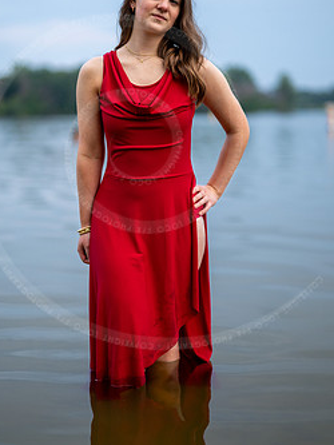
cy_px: 176
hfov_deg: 22.6
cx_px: 151
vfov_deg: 29.7
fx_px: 836
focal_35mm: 65
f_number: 1.2
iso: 320
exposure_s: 1/640
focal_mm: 50
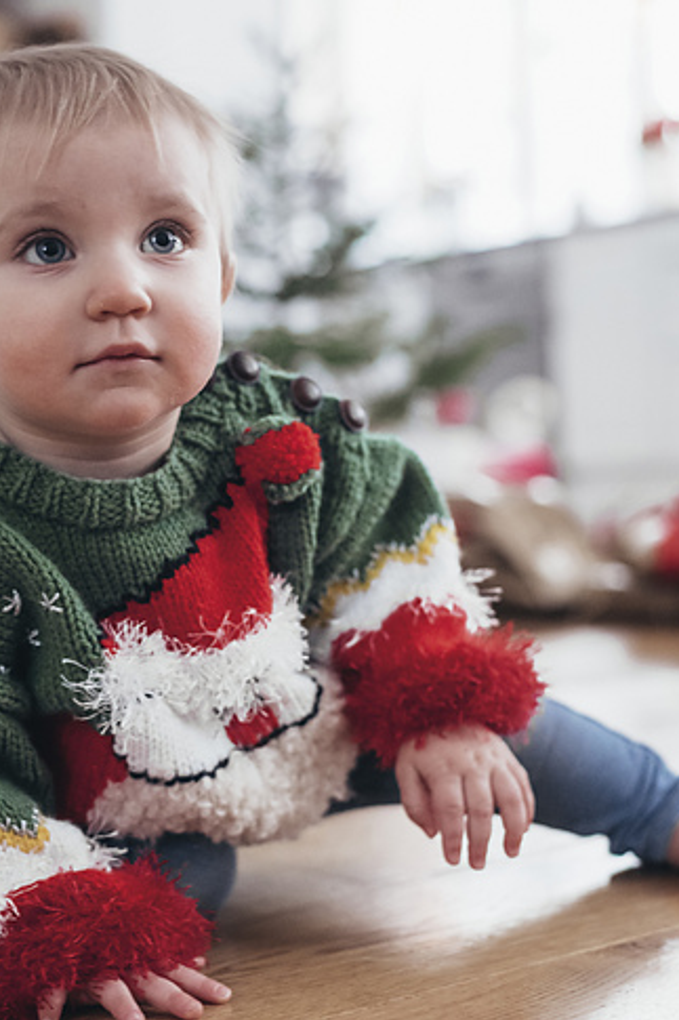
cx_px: 249
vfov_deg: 30.5
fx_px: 1868
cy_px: 549
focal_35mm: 66
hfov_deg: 20.6
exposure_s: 1/100
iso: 3200
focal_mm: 50
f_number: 3.2
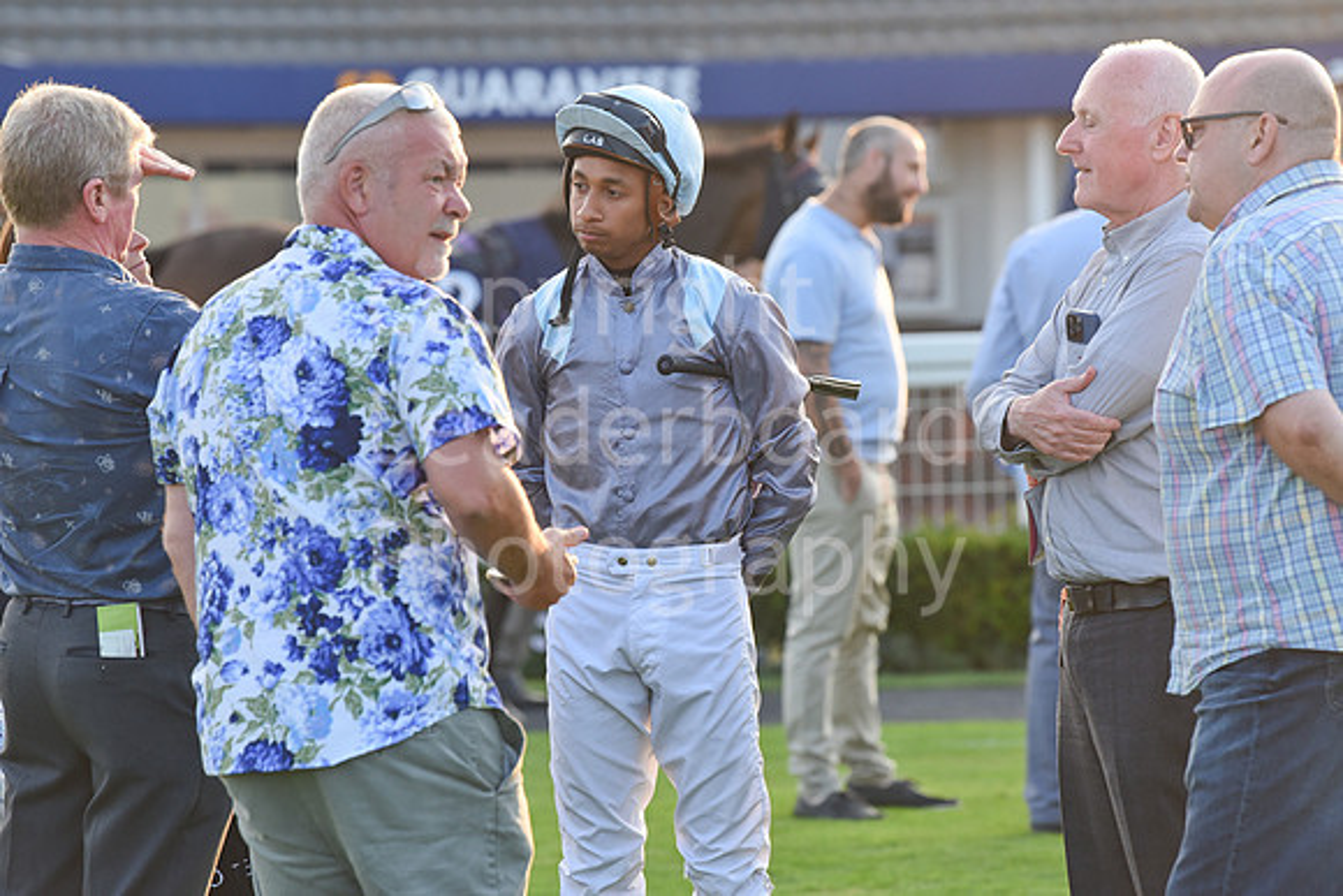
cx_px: 672
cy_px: 448
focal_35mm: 200
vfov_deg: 6.9
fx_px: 7463
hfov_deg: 10.3
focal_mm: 200
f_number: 5
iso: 1250
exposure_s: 1/1000
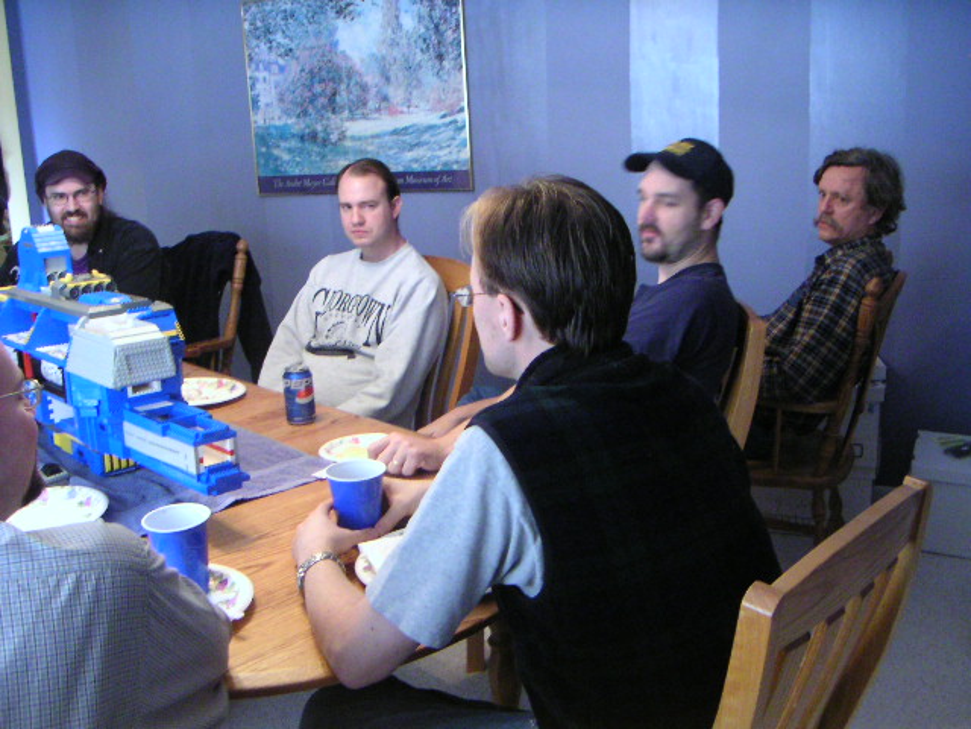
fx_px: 1038
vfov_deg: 38.7
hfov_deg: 50.1
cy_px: 364
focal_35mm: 37
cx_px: 486
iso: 400
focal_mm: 4.8
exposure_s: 1/15
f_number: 2.8
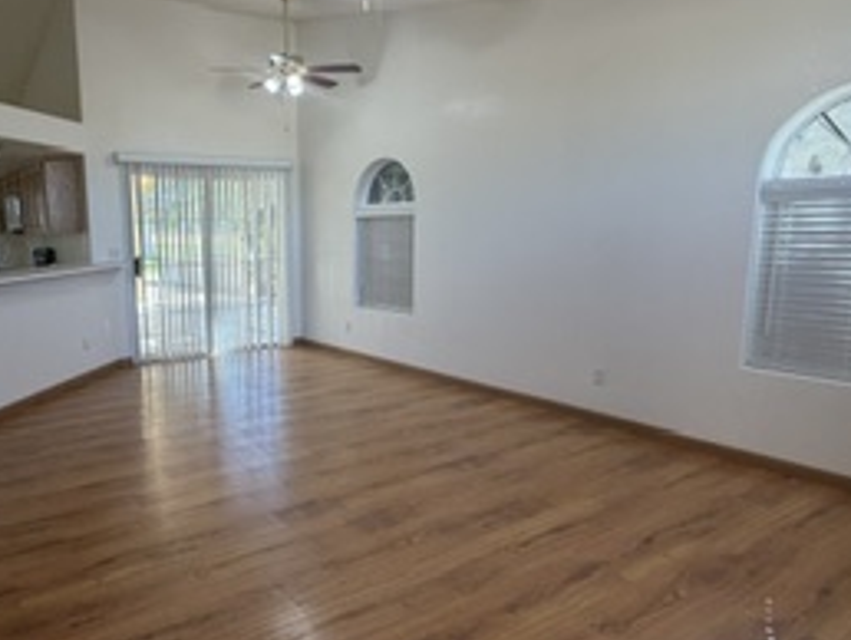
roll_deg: +1.1
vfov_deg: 53.1
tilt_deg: -8.6
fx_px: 640
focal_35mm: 26
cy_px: 330
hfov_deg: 65.7
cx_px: 294
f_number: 2.2
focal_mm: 2.22
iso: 125
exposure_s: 1/120
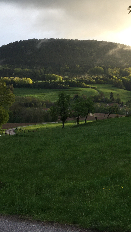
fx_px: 407
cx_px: 131
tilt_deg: +2.4
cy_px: 53
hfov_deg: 17.8
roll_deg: -2.8
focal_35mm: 66
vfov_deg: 31.2
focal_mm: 4.15
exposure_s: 1/100
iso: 32
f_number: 2.2
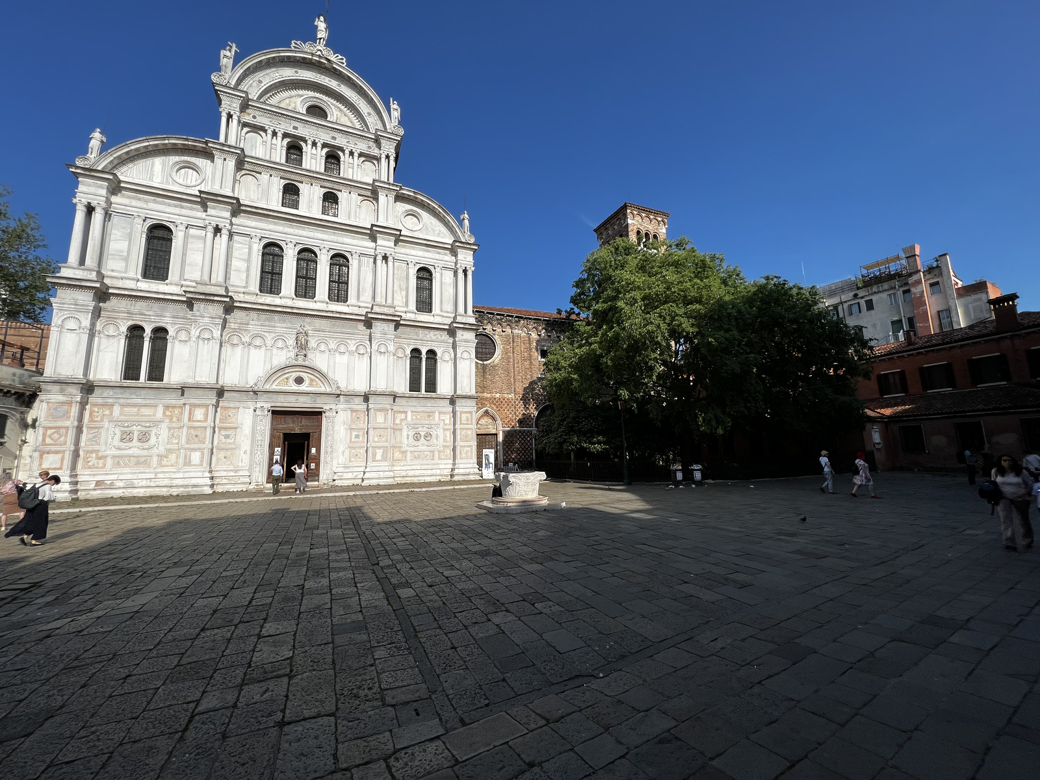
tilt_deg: +8.7
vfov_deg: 89.9
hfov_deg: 106.2
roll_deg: +2.2
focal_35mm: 13
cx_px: 520
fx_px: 391
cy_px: 390
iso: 40
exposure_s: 1/3125
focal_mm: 1.57
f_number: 1.8
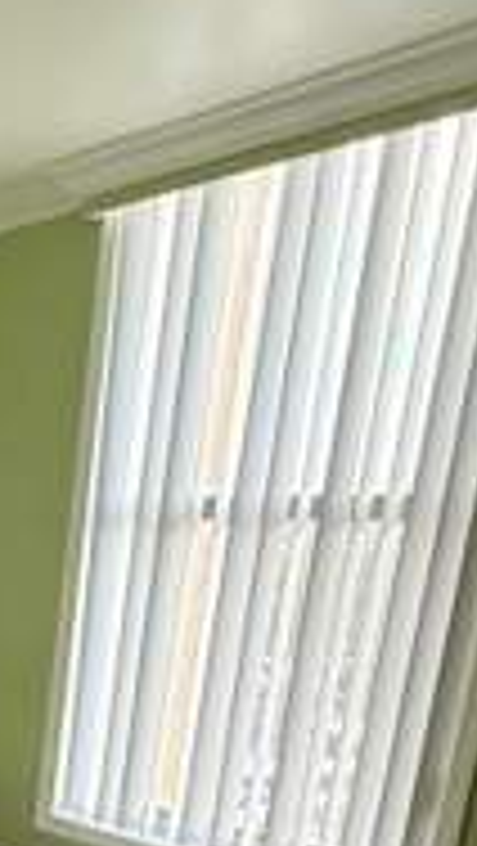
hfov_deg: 18.3
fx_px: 1167
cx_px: -378
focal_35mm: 52
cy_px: 873
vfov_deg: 35.5
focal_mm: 2.22
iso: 400
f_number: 2.2
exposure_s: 1/60
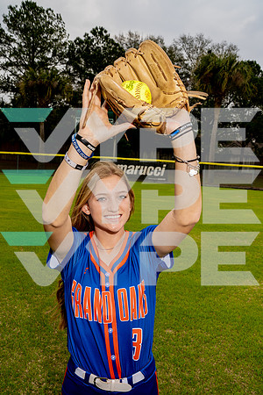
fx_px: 384
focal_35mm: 35
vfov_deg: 54.4
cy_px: 198
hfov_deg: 37.9
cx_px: 132
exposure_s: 1/250
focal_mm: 35
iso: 125
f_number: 8
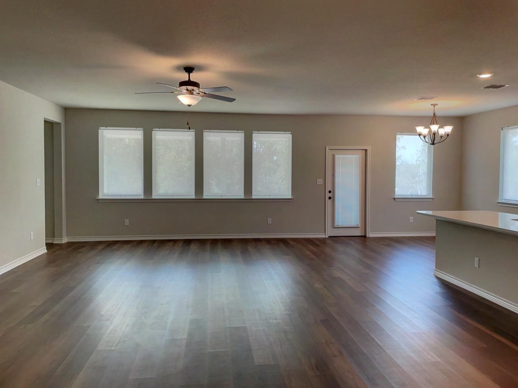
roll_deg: -0.3
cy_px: 194
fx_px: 389
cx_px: 259
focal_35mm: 26
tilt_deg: -1.8
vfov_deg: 53.1
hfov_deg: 67.3
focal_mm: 4.2
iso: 80
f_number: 1.6
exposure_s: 1/120
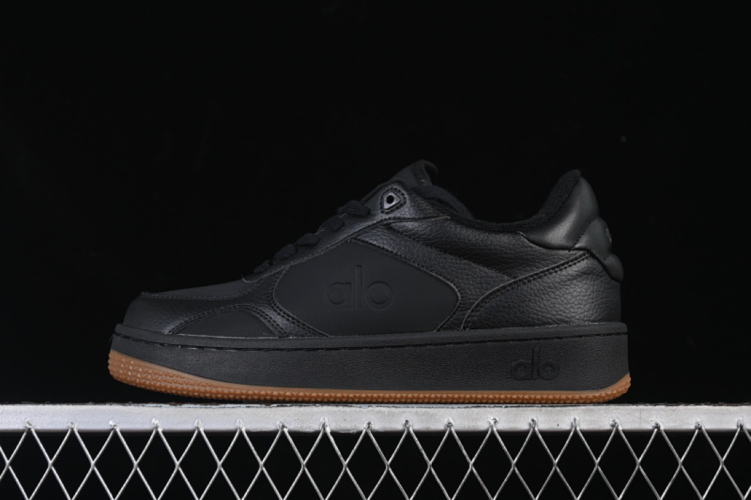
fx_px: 1564
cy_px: 250
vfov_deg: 18.2
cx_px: 376
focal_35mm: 75
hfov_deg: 27.0
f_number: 6.3
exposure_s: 1/60
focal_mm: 50
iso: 160
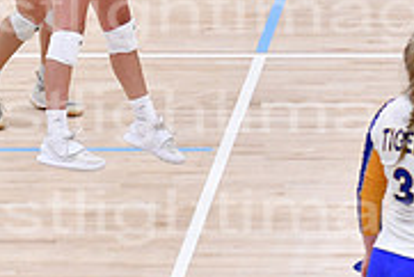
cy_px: -33
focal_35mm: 432
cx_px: 201
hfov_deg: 4.8
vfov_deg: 3.2
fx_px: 4972
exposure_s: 1/1000
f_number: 3.2
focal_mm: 90
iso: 6400
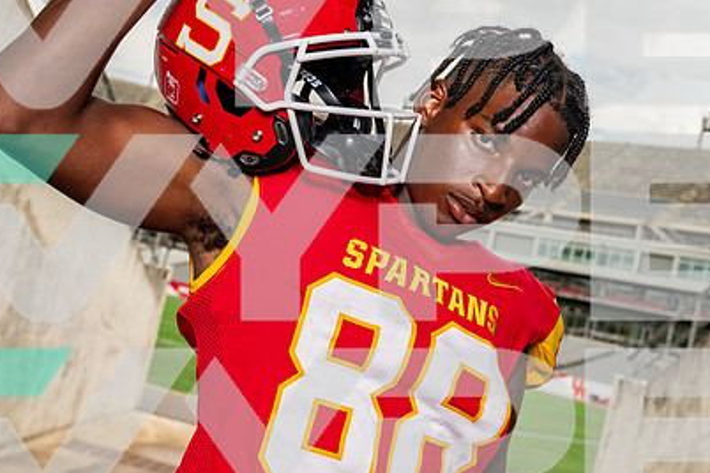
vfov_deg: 26.0
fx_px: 1025
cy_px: 229
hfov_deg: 38.2
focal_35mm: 52
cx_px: 344
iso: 100
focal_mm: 36
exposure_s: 1/250
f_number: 5.6
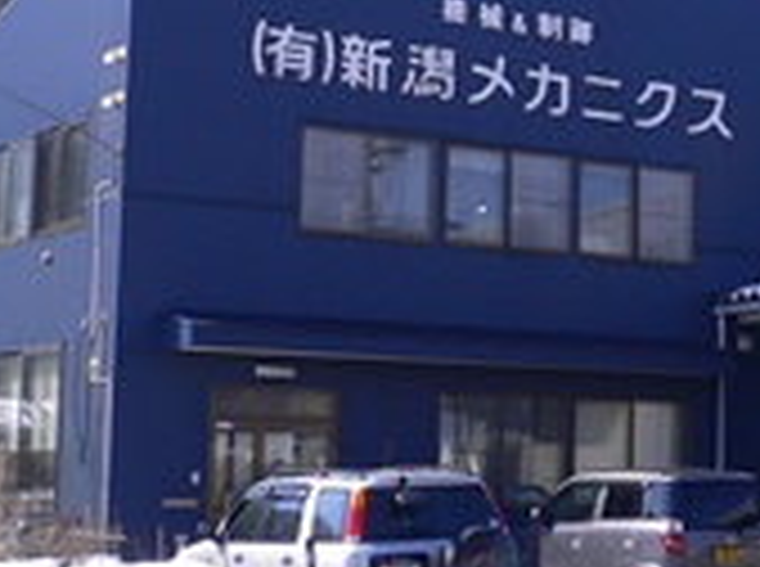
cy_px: 248
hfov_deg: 19.5
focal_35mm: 93
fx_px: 2037
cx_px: 989
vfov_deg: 15.8
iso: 80
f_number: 5.6
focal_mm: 5.8
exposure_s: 1/250
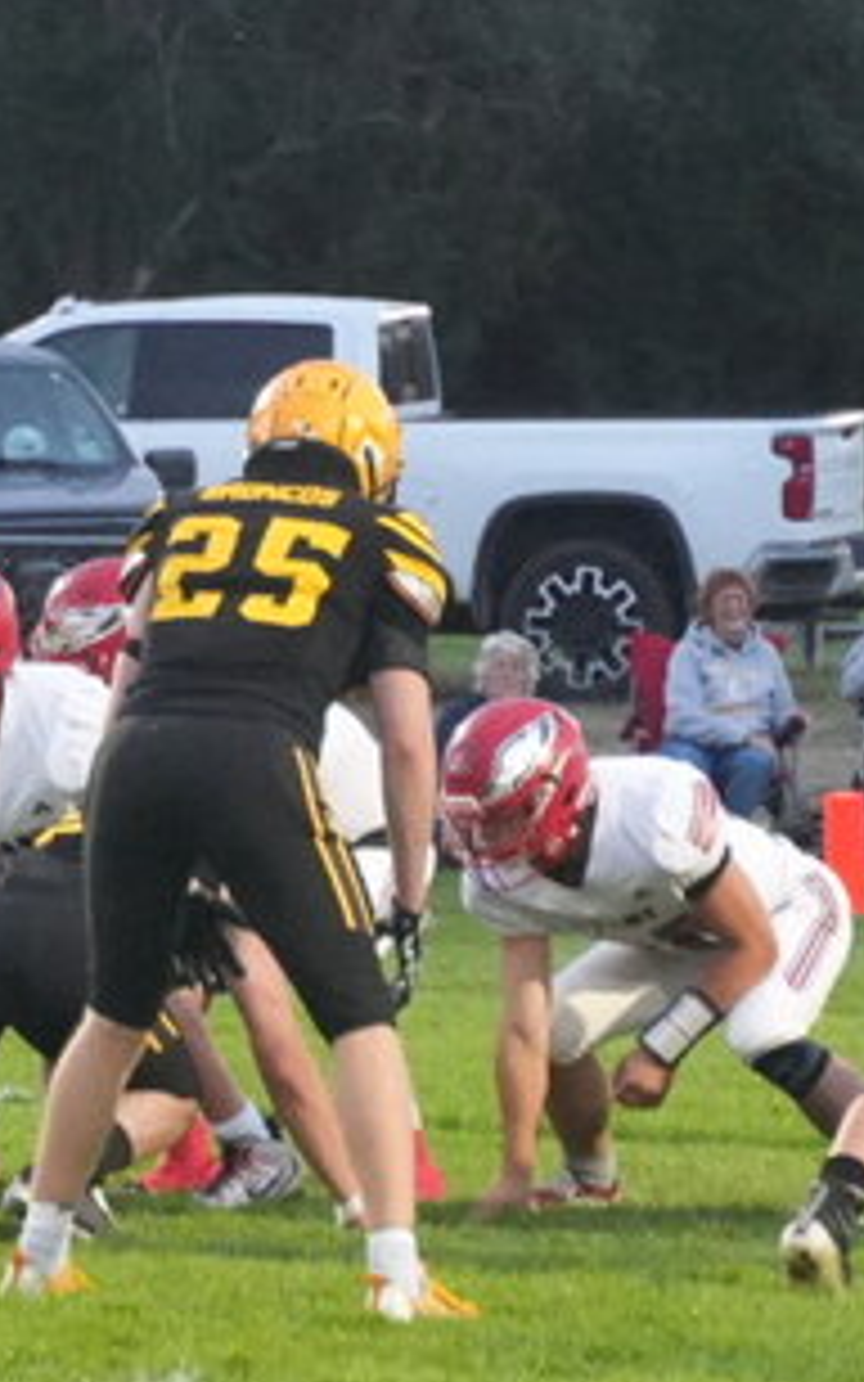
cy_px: 761
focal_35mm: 511
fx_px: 19243
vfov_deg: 4.1
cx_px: 158
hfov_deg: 2.6
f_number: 5.6
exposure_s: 1/160
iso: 5000
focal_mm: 100
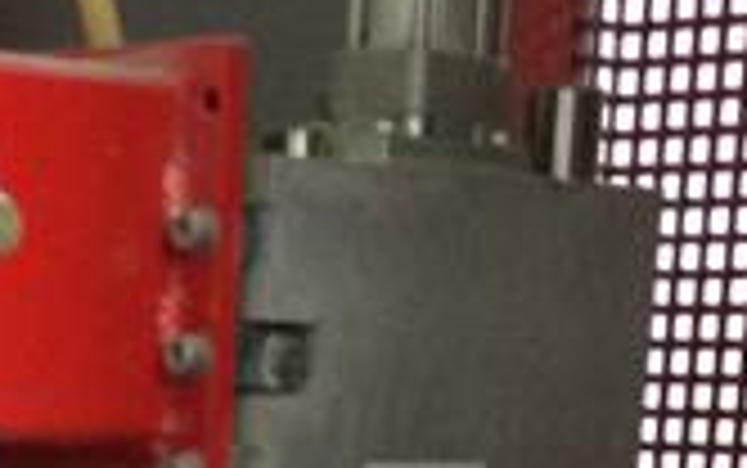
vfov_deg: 7.3
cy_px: 1526
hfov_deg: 13.5
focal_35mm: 153
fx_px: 3117
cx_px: 36
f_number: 2.2
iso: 320
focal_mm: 4.12
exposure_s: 1/17
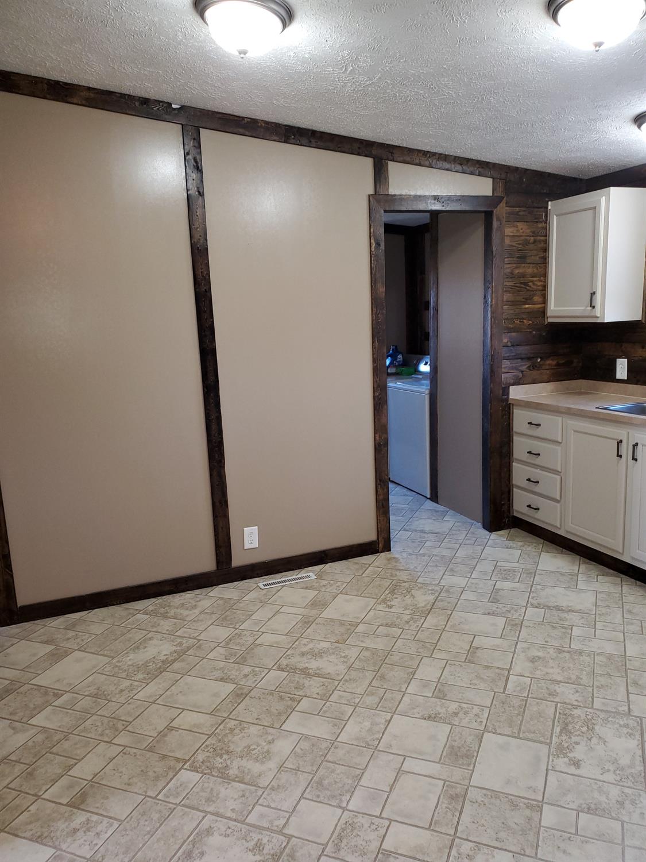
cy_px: 431
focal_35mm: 26
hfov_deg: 53.1
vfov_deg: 67.3
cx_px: 323
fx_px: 647
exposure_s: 1/24
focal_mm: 4.3
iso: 125
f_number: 2.4
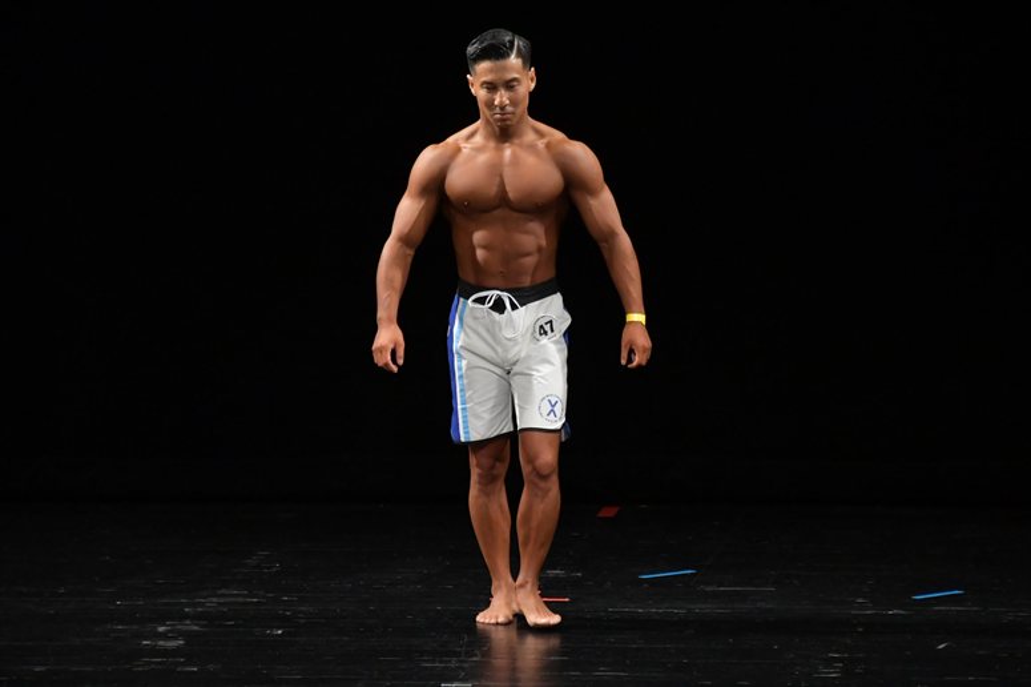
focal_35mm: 345
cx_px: 516
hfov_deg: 6.0
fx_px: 9876
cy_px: 344
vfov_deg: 4.0
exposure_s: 1/400
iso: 3200
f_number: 5.6
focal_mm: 230
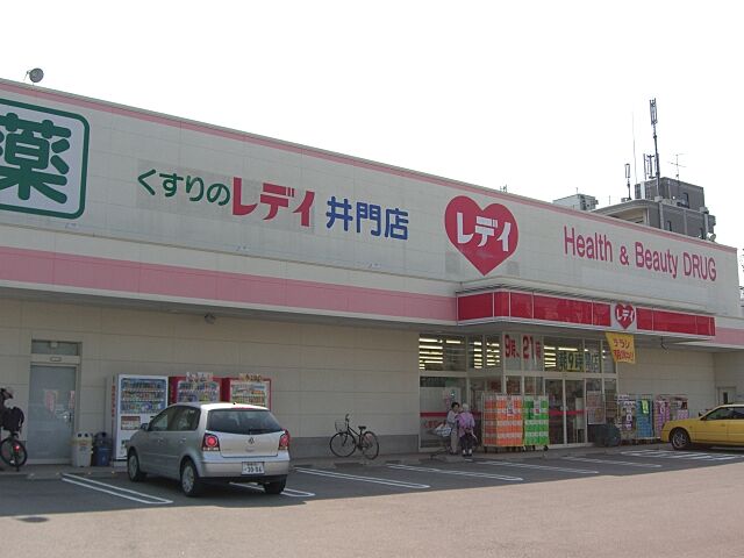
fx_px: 817
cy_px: 279
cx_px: 372
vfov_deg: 37.7
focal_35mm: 38
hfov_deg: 49.0
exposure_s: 1/500
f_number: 4
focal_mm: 7.9
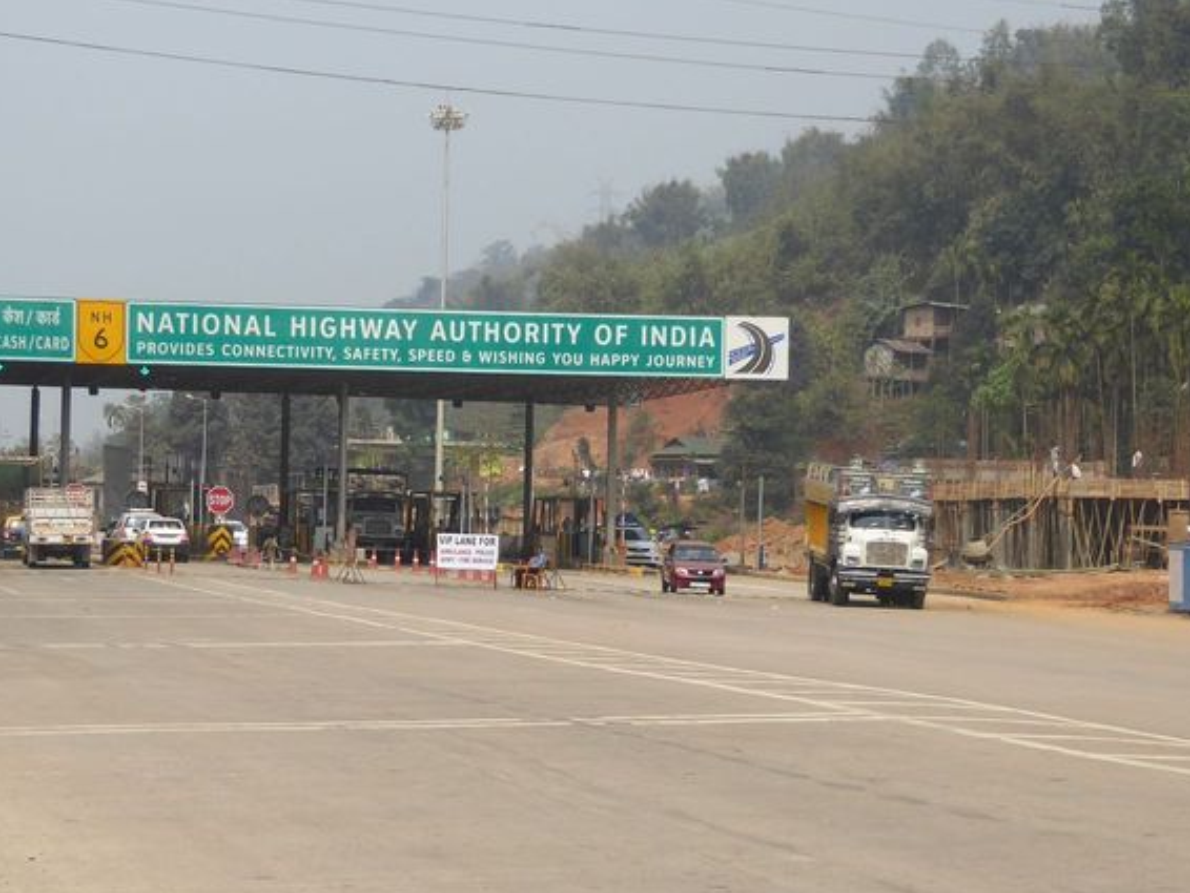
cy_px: 593
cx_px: 362
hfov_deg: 18.5
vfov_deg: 14.0
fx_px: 3646
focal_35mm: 106
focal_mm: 12.5
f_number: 4.5
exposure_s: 1/400
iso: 80
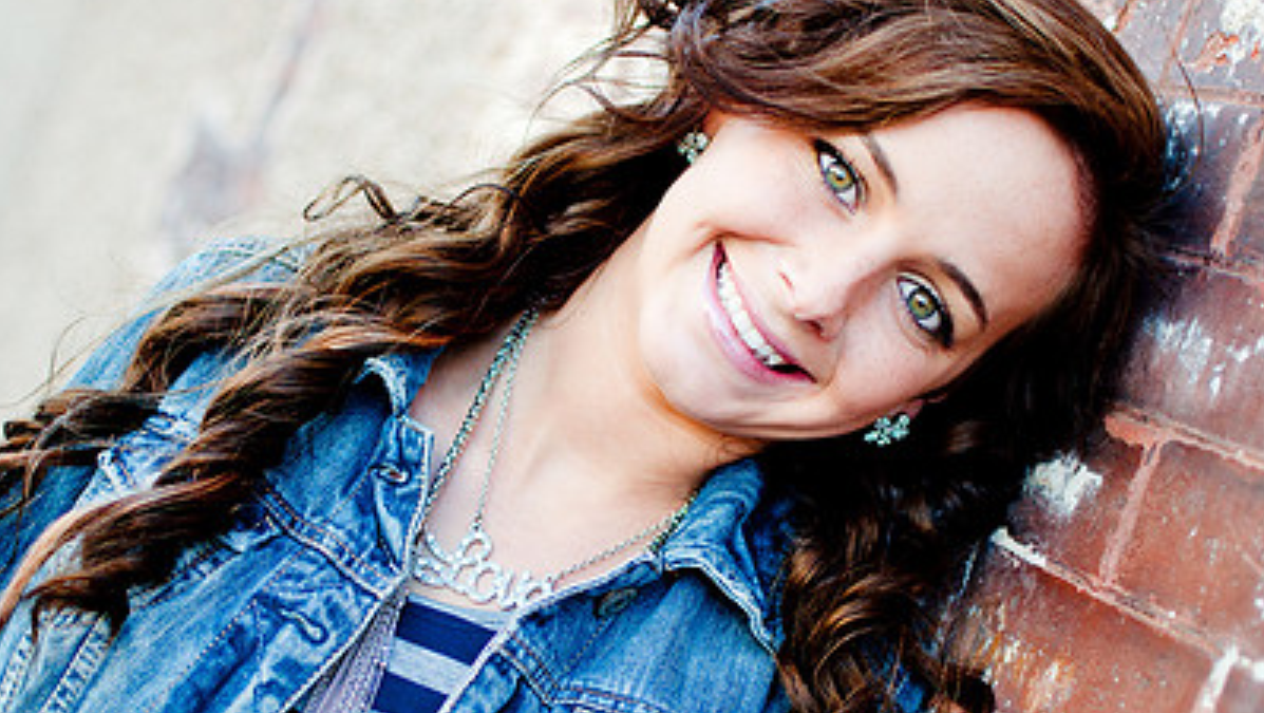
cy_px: 461
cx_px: 624
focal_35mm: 80
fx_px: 2675
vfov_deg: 15.2
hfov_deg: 26.6
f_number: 1.8
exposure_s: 1/640
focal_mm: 35
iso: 200
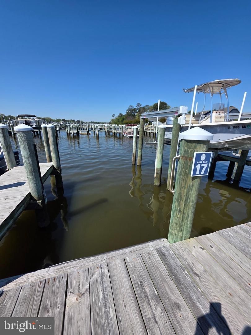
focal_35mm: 13
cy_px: 168
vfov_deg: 106.2
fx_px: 126
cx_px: 126
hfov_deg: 89.9
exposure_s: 1/2643
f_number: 1.9
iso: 40
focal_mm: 2.2
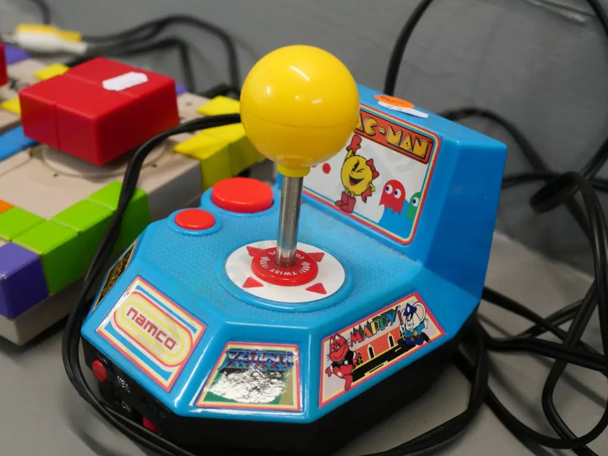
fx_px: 878
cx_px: 304
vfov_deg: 29.1
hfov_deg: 38.2
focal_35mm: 50
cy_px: 228
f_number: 5
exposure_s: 1/100
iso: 3200
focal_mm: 25
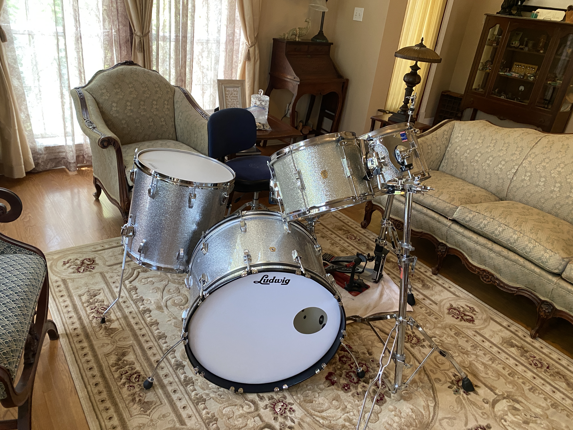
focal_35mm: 26
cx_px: 286
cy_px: 215
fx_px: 430
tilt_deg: -24.9
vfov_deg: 53.1
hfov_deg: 67.3
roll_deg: -6.6
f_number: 1.8
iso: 250
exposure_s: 1/60
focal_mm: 4.25
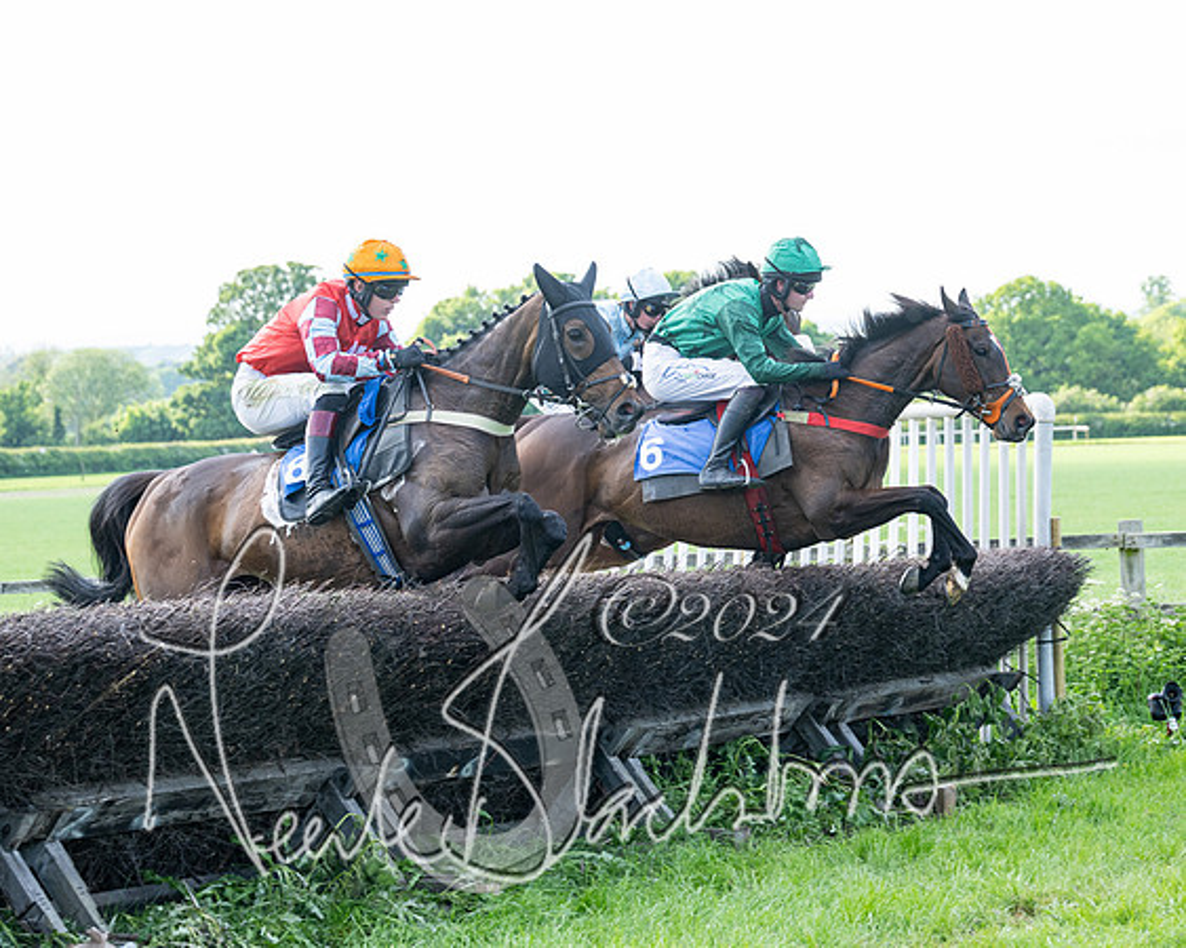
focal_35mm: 100
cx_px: 655
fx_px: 3523
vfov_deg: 15.3
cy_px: 480
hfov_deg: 19.1
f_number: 4
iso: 400
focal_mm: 70
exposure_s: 1/1000
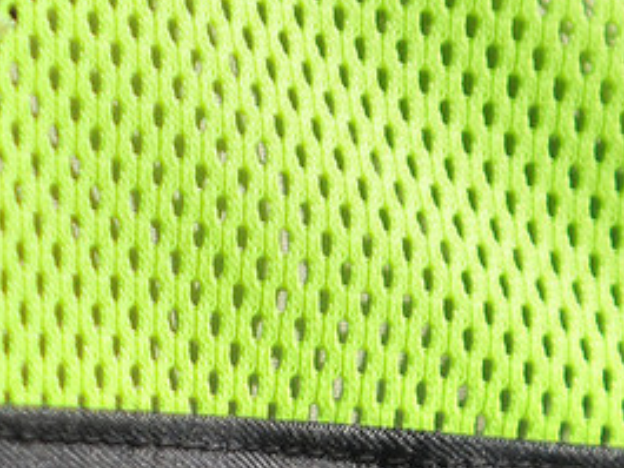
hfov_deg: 1.3
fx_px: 28224
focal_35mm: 1565
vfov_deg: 1.0
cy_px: 830
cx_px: 805
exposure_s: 1/5000
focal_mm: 200
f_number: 2.8
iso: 200
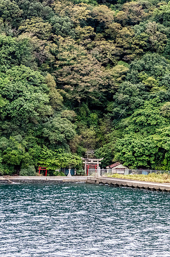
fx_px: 938
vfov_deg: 15.6
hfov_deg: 10.2
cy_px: 96
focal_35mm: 132
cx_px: 201
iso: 4500
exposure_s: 1/100
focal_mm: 70
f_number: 8
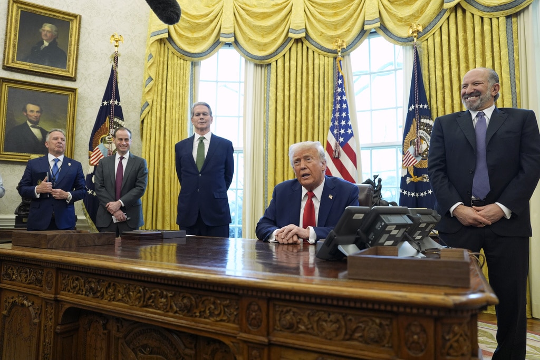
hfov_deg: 73.7
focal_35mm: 24
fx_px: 360
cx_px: 270
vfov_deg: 53.1
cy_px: 180
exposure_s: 1/500
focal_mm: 24
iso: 2000
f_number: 2.8
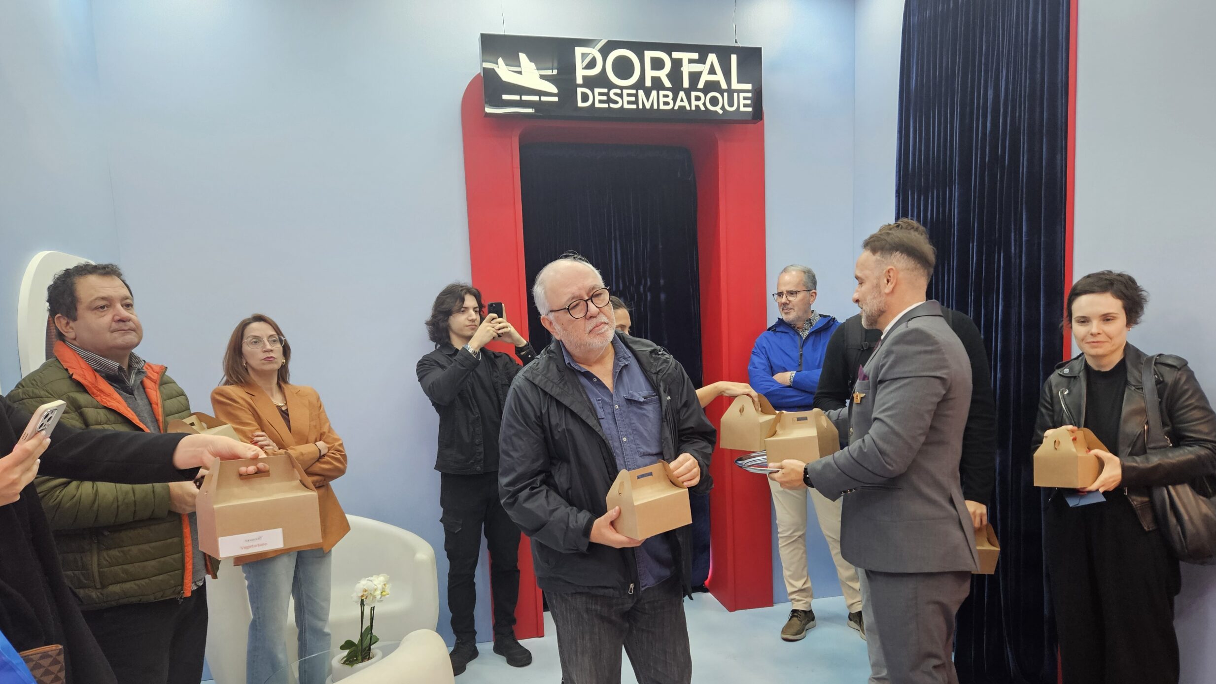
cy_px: 442
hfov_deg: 71.9
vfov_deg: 43.9
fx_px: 838
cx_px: 607
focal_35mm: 26
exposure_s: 1/120
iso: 250
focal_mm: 5.4
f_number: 1.8
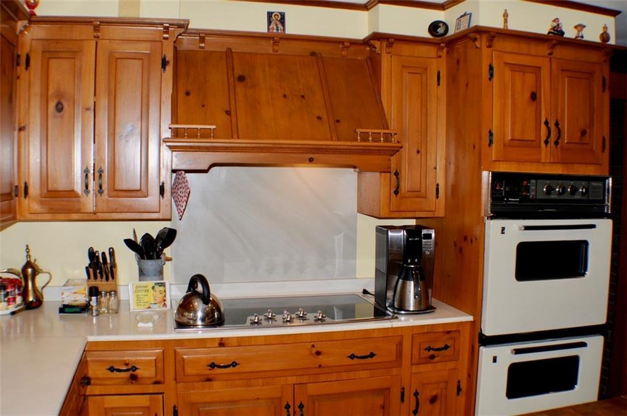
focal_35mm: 42
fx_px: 730
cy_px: 208
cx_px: 314
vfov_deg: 31.8
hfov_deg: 46.5
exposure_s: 1/60
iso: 200
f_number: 4.5
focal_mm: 28
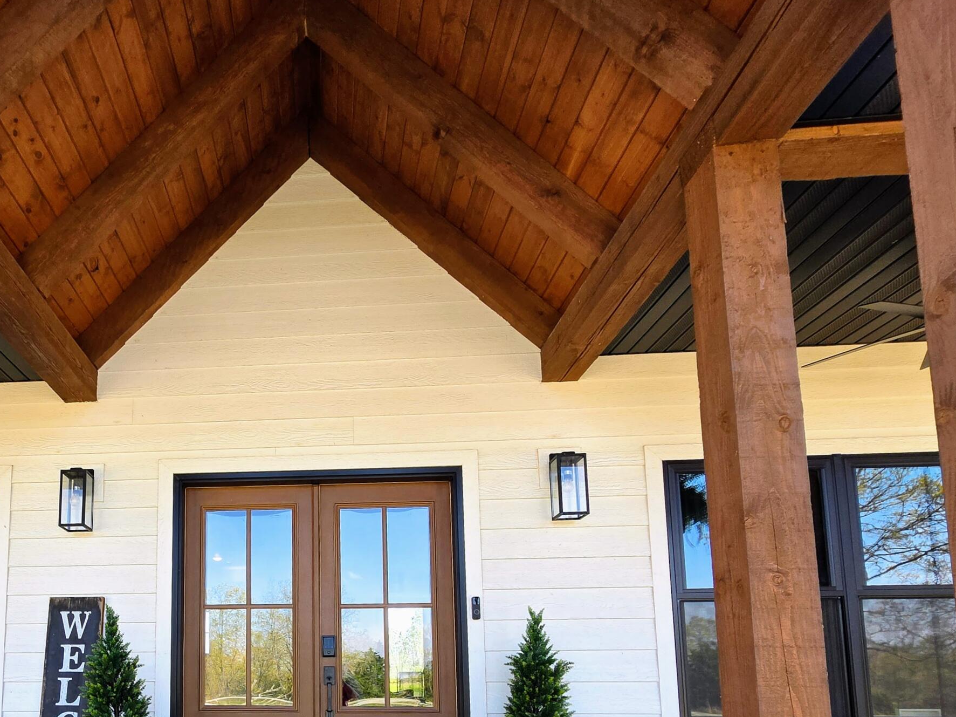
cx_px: 279
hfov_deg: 72.8
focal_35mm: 22
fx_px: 607
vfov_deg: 55.5
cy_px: 601
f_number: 2.2
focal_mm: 2.2
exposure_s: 1/375
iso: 100
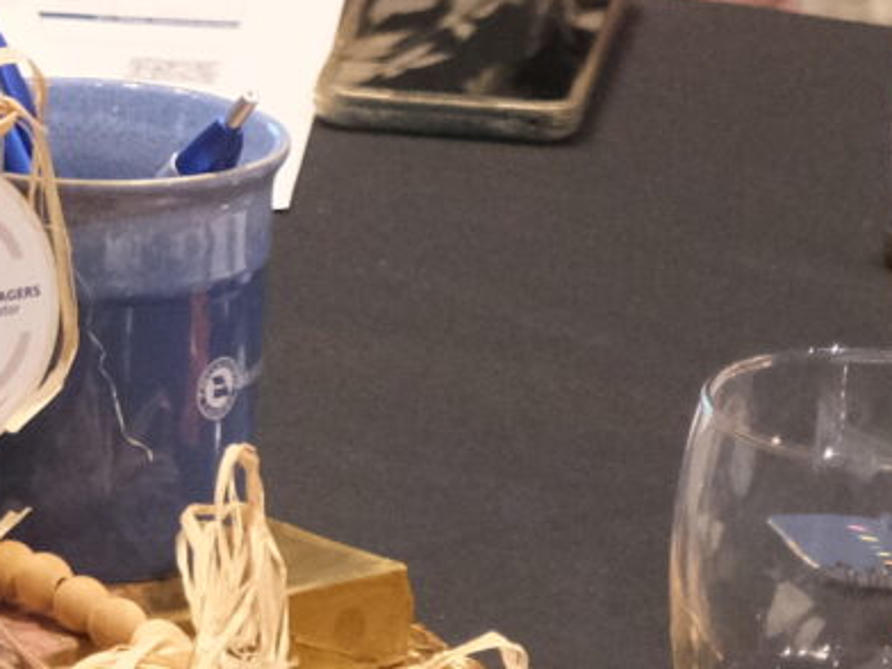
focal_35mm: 421
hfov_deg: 4.5
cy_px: -575
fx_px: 10849
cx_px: -1886
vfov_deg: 3.5
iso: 2500
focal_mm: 44.4
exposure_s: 1/60
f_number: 4
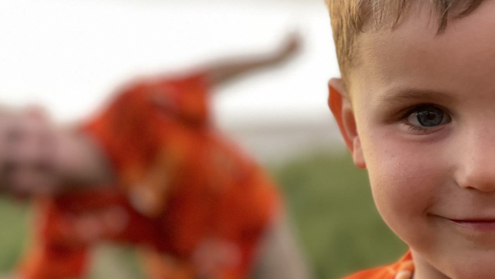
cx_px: 310
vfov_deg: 11.1
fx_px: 1431
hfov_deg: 19.6
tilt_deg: -0.2
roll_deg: +0.5
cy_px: 98
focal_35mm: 109
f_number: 2.2
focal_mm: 7.5
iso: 160
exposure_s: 1/40
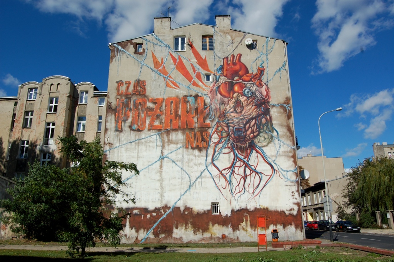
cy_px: 131
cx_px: 197
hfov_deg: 67.4
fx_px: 295
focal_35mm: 27
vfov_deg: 47.9
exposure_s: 1/500
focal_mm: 18
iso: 200
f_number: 11
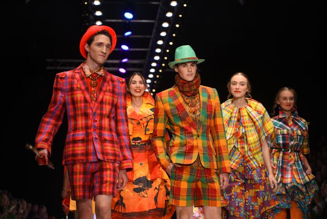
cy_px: 110
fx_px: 836
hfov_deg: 22.1
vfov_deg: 14.9
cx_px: 164
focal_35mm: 92
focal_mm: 92
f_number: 5
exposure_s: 1/100
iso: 400
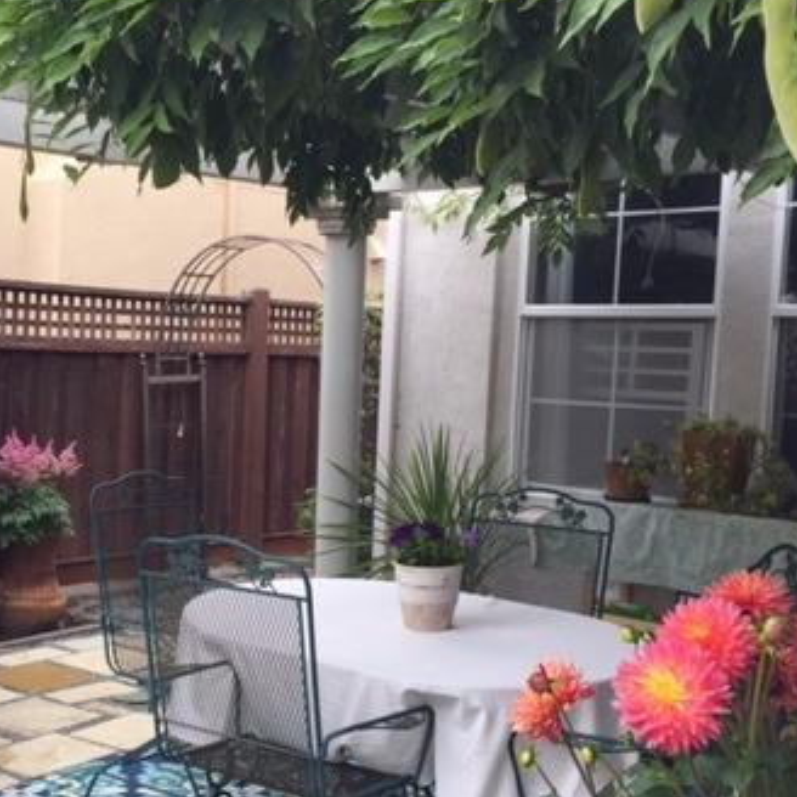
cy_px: 469
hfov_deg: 33.1
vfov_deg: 33.9
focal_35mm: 50
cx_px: 168
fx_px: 1302
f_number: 2.2
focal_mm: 4.15
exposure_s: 1/350
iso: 32
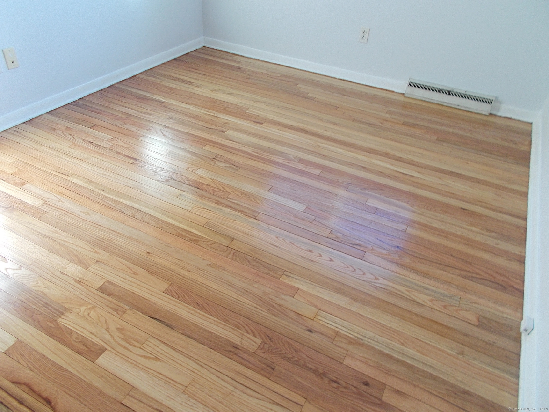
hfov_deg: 67.3
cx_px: 274
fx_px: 412
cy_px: 206
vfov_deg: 53.1
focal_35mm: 26
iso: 160
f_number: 3.2
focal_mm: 4.6
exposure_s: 1/25
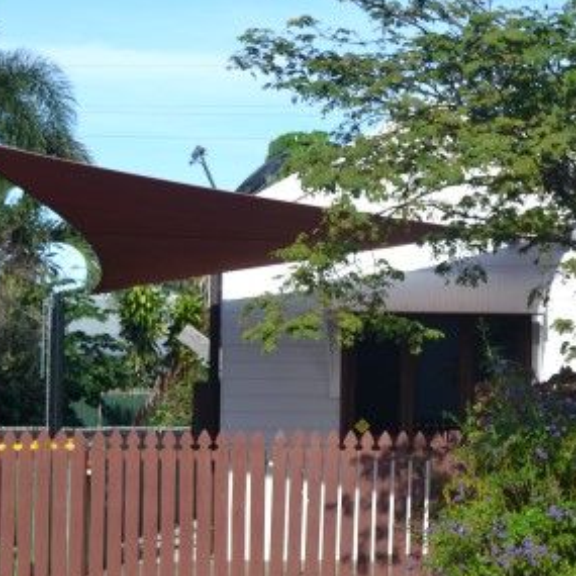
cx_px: 701
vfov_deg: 16.9
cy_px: 307
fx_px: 1939
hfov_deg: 16.2
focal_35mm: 103
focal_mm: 32
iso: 100
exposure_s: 1/200
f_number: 7.1
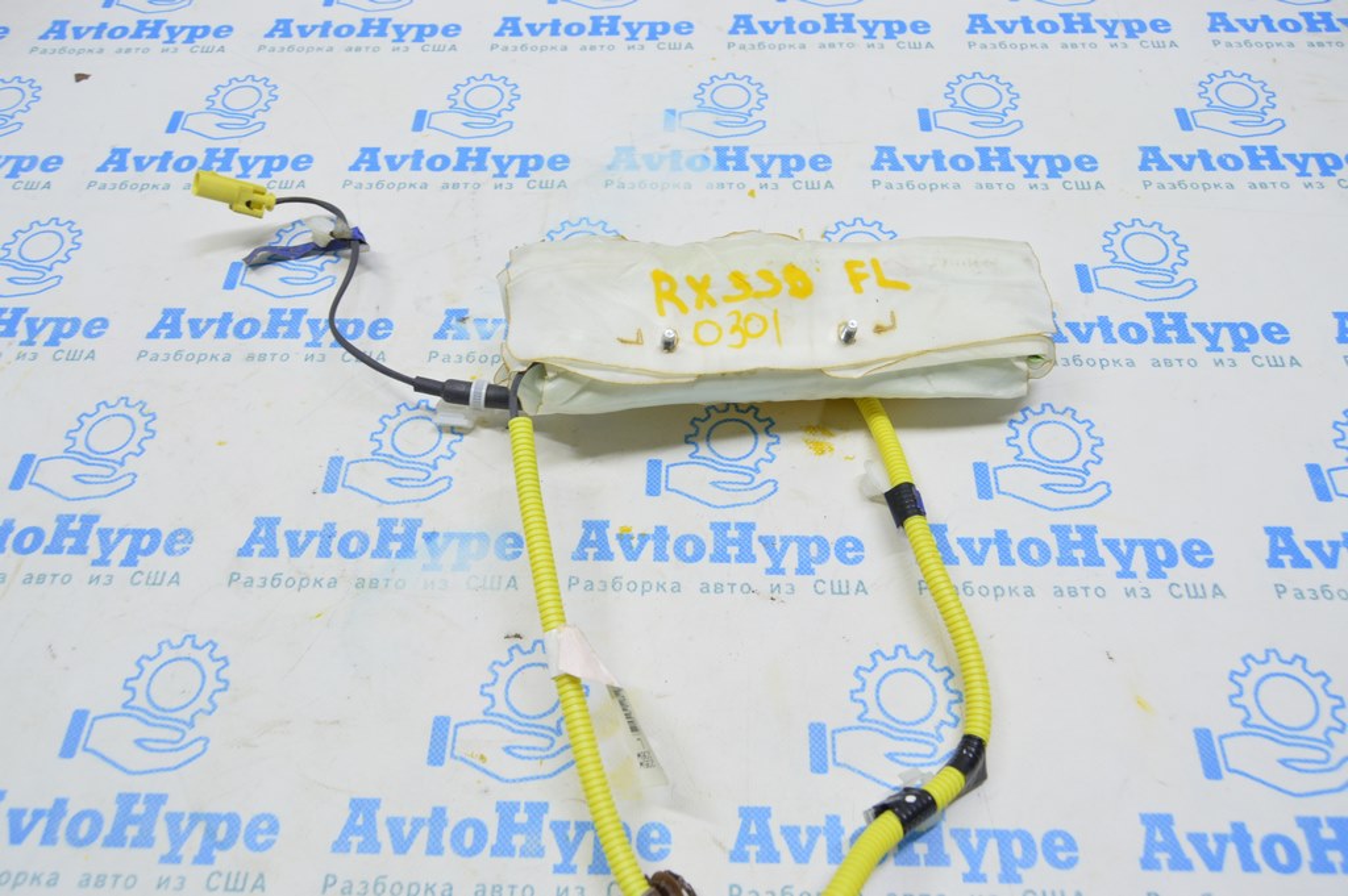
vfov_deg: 47.9
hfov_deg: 67.4
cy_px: 448
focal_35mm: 27
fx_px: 1010
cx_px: 674
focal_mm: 18
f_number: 5.6
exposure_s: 1/20
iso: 400
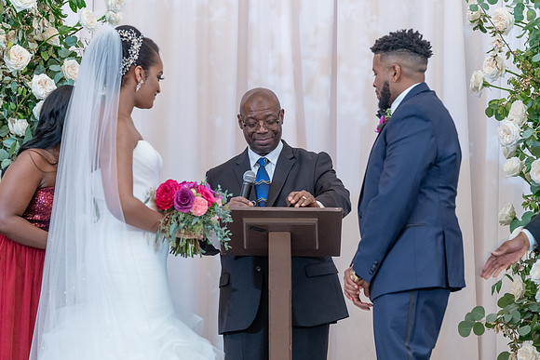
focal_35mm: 164
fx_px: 2464
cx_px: 283
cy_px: 187
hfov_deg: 12.5
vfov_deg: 8.4
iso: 2000
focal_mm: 156
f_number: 4
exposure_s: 1/100
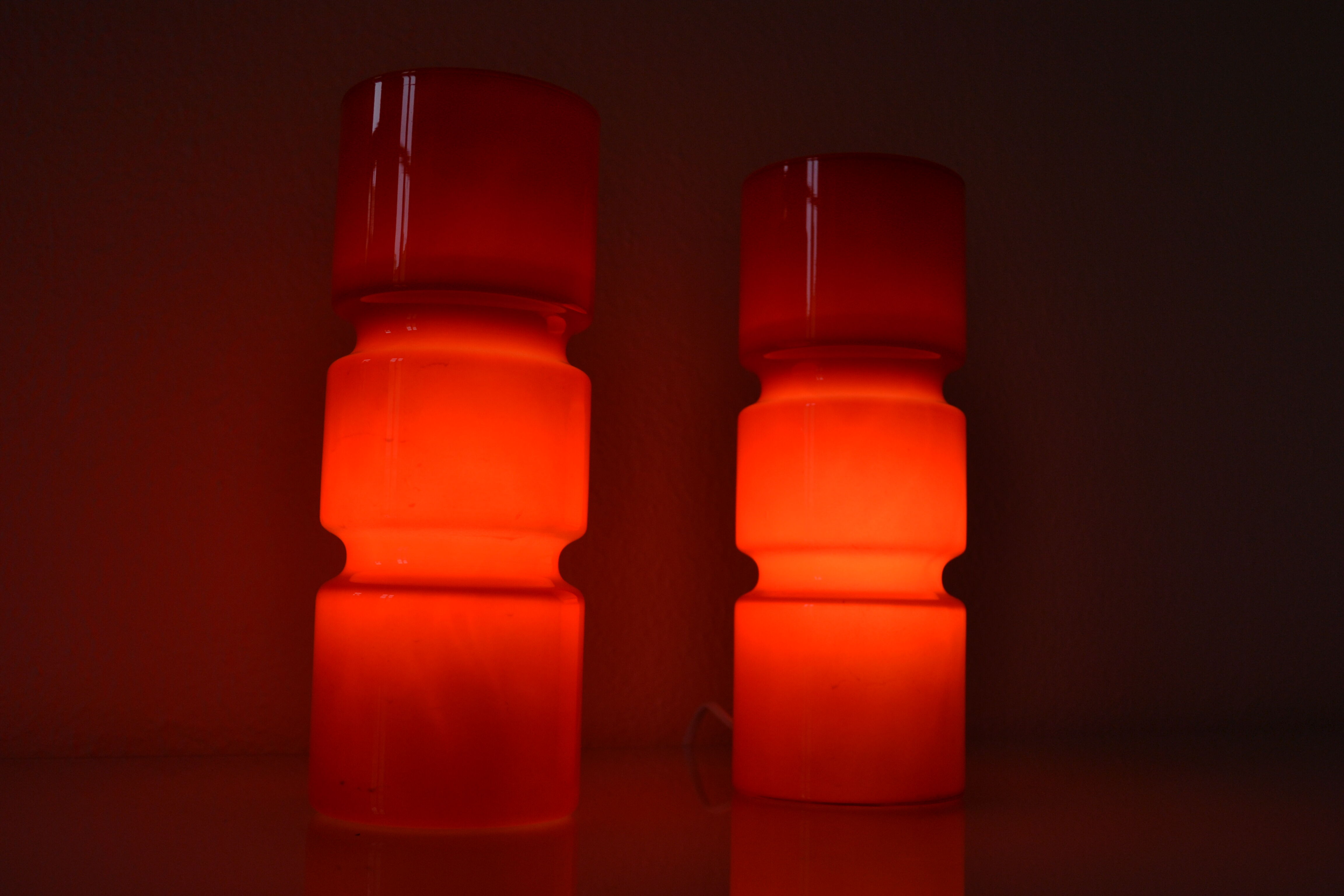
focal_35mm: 36
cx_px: 672
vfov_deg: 36.9
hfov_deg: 53.1
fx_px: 1344
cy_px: 448
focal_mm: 24
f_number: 5.6
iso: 160
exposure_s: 1/125
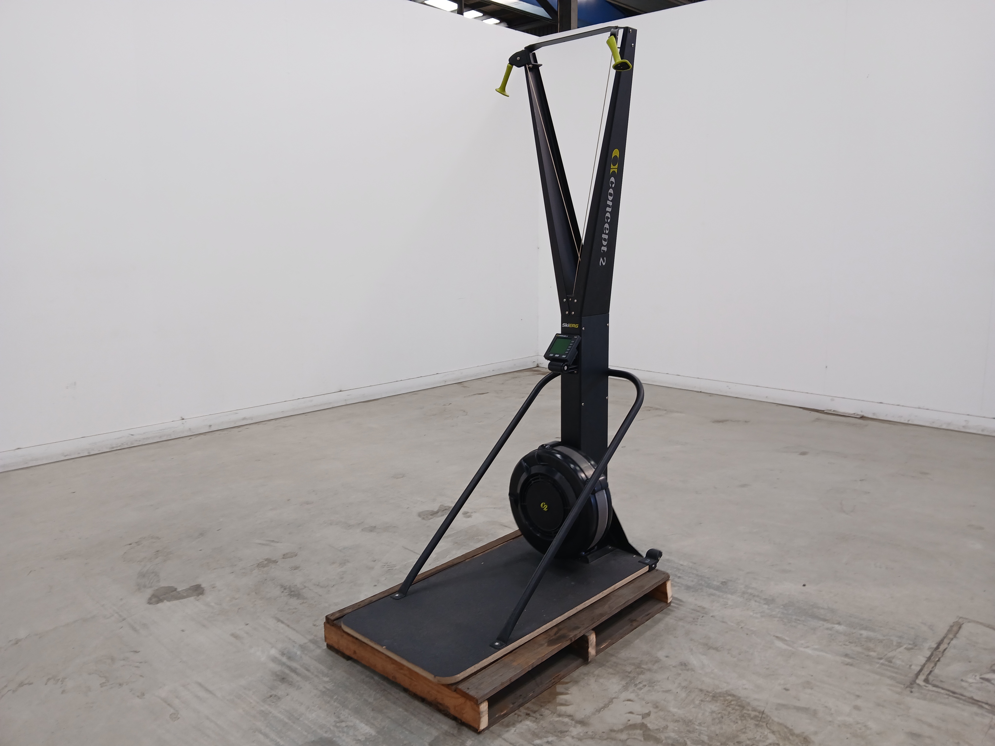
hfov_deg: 67.3
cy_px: 373
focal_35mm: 26
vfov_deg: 53.1
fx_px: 747
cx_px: 498
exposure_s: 1/50
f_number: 1.8
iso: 40
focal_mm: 3.98
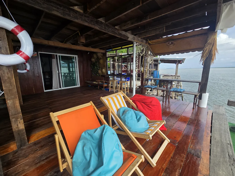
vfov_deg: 89.9
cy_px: 88
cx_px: 118
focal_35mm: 13
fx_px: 88
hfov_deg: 106.2
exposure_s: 1/816
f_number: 2.2
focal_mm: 2.2
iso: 50
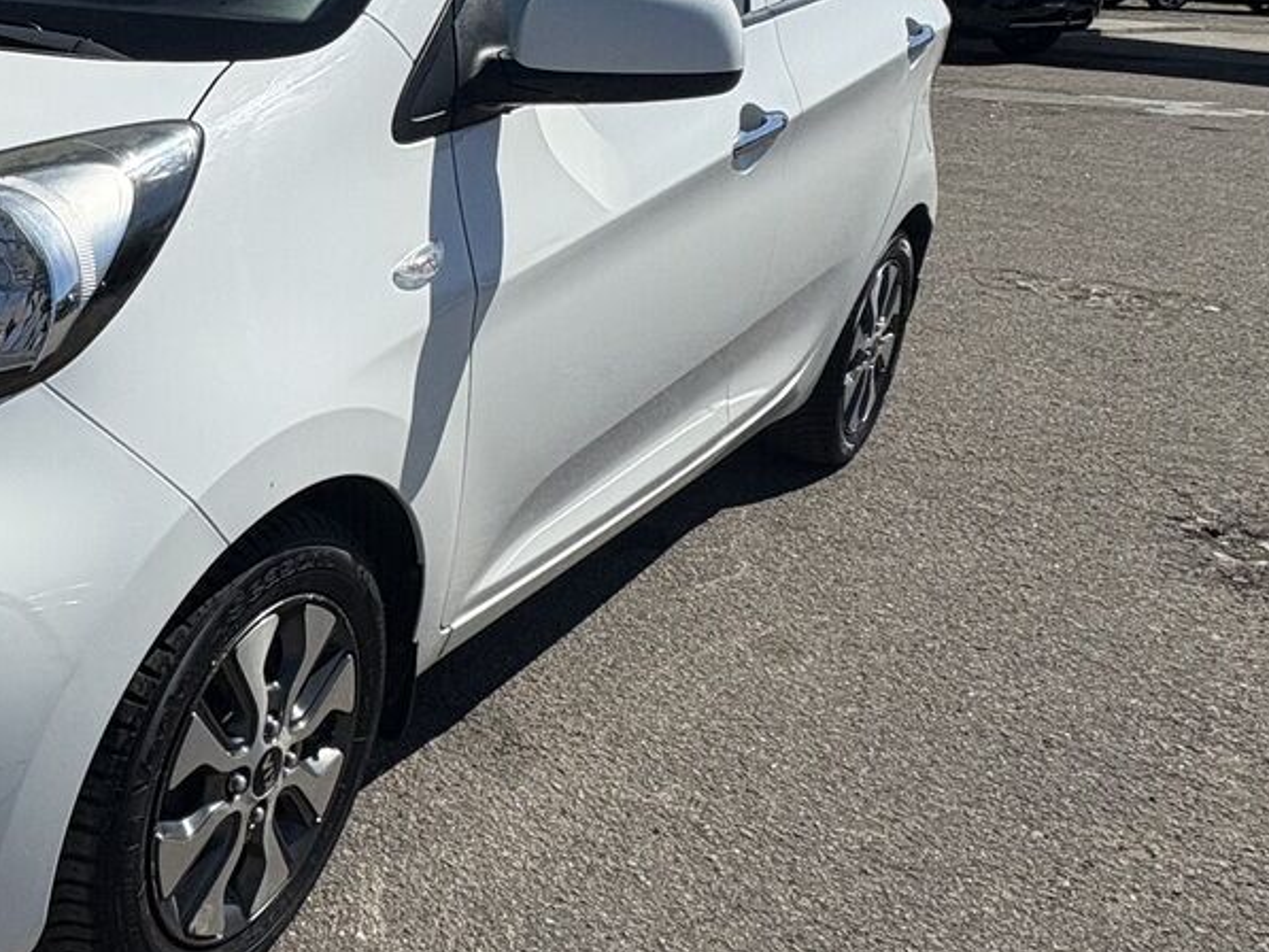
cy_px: 402
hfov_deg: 40.3
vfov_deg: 35.9
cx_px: -31
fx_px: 1467
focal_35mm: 40
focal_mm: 2.22
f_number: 2.2
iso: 40
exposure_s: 1/5650
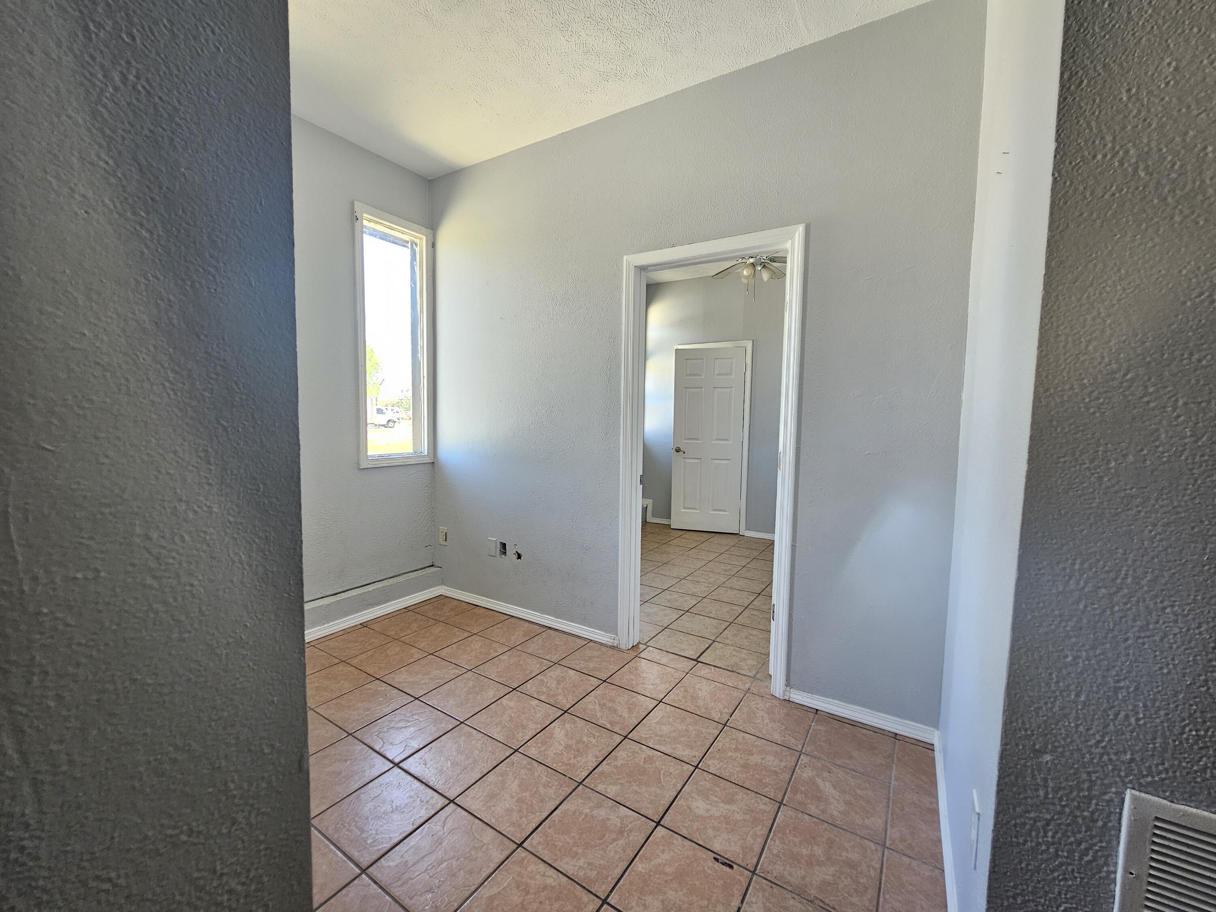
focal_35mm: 13
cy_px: 456
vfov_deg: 89.9
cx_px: 608
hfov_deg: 106.2
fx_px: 457
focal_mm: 2.2
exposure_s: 1/60
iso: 125
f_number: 2.2
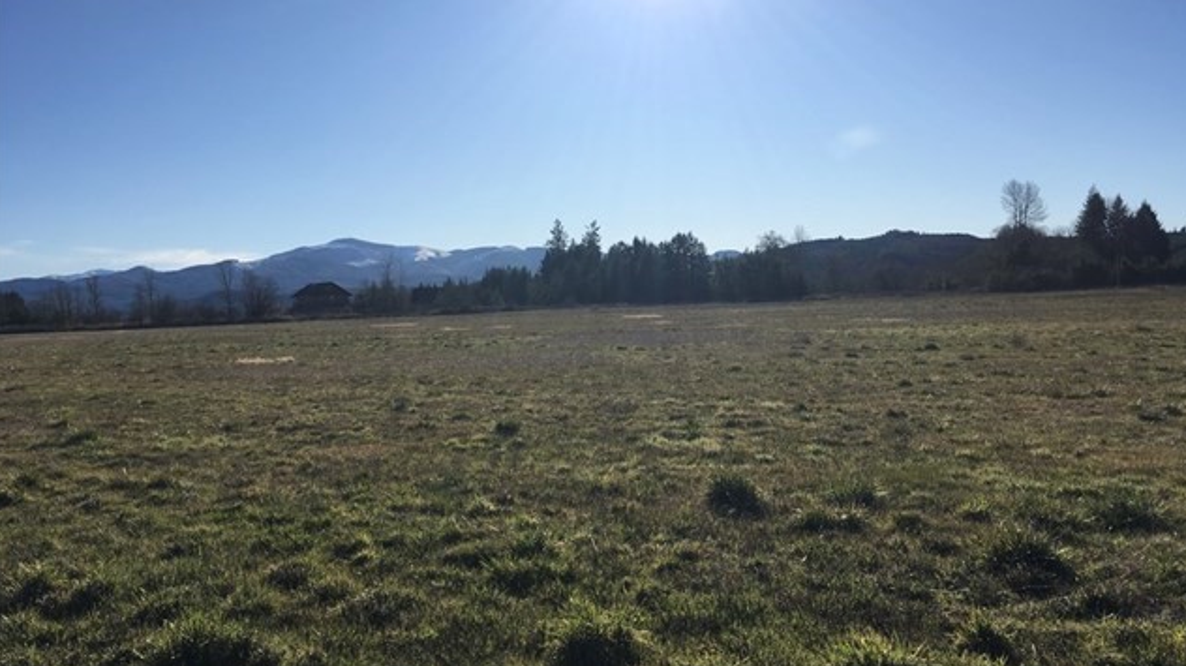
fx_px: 1006
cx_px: 595
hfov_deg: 61.0
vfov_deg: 36.6
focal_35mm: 32
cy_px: 360
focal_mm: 4.15
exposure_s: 1/2262
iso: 25
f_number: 2.2
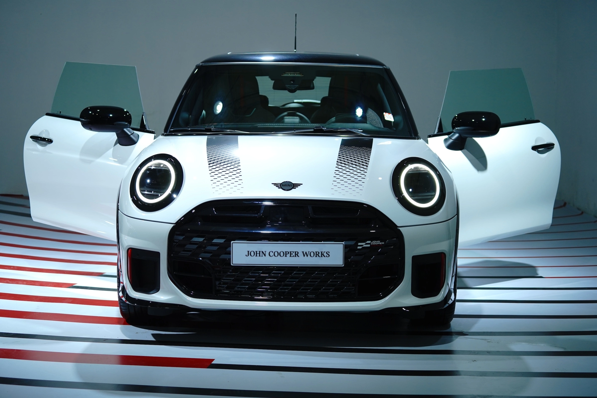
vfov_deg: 18.9
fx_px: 1194
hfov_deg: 28.1
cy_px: 199
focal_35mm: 72
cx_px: 298
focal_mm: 72
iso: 500
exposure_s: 1/200
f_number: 4
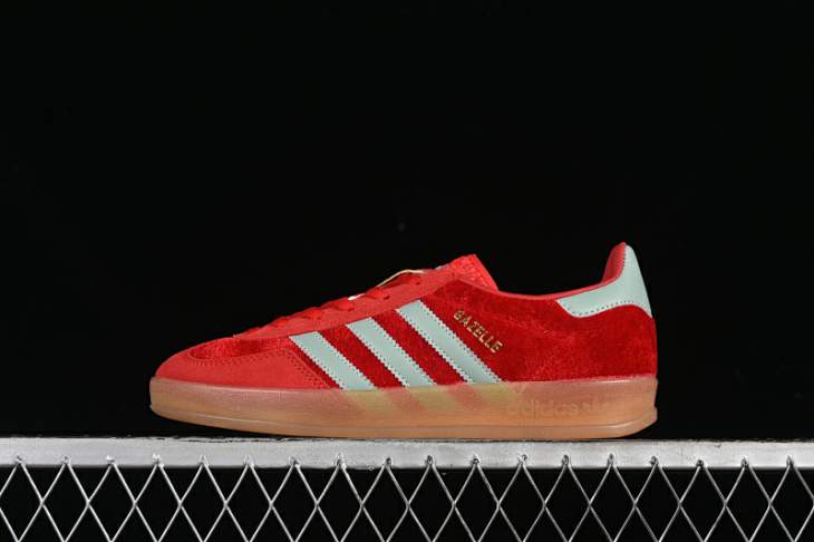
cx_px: 407
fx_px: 1695
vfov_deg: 18.2
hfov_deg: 27.0
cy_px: 271
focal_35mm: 75
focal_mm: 50
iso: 160
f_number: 8
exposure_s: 1/80
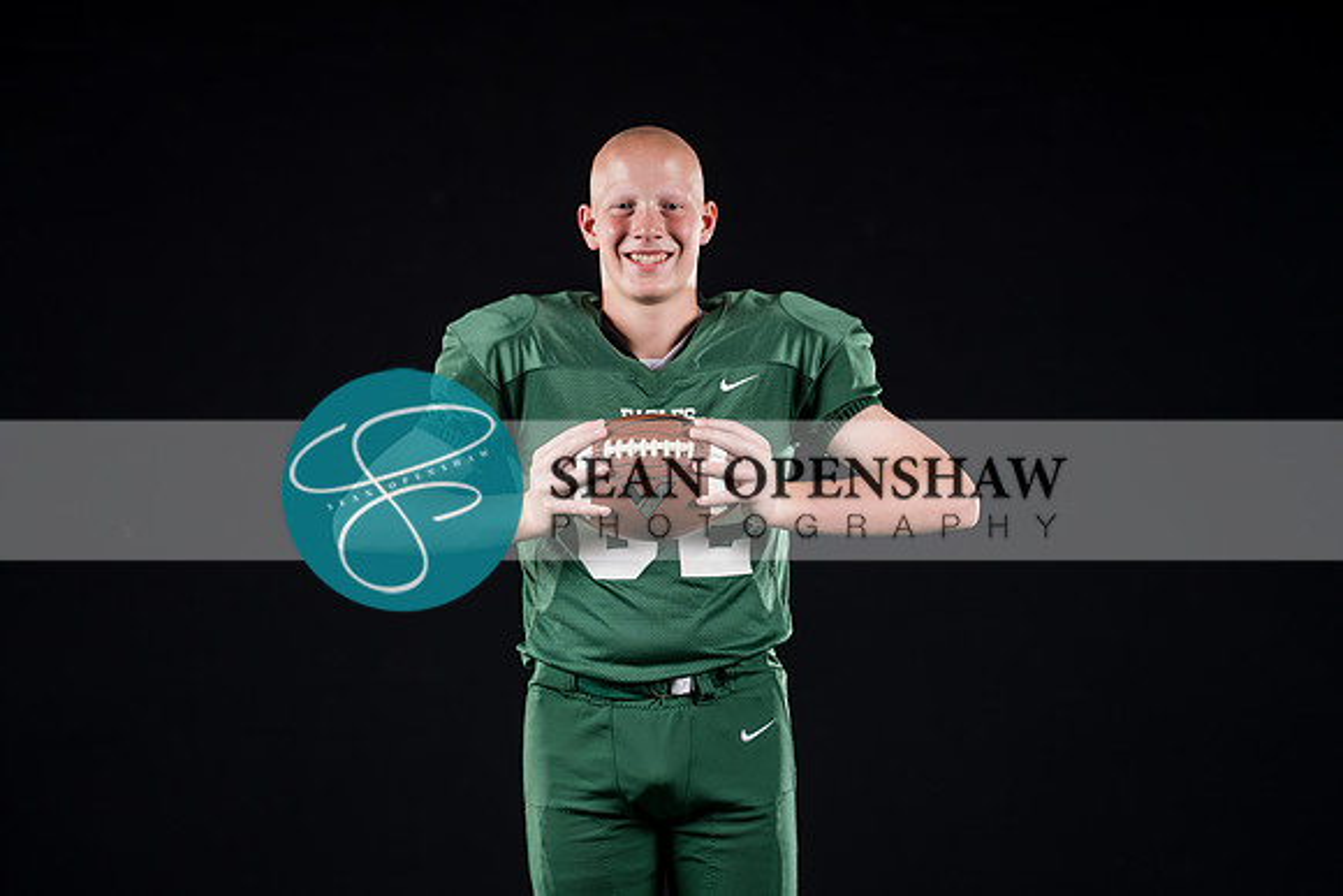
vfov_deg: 10.9
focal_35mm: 126
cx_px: 672
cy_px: 448
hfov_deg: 16.3
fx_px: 4701
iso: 200
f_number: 2.8
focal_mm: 126
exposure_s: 1/125
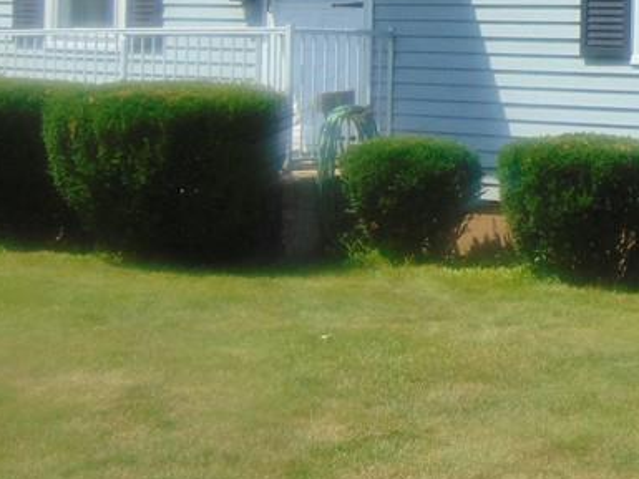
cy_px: -15
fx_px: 1717
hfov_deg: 20.5
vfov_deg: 15.6
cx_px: 627
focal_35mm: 93
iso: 80
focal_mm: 6.3
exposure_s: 1/250
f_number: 8.3
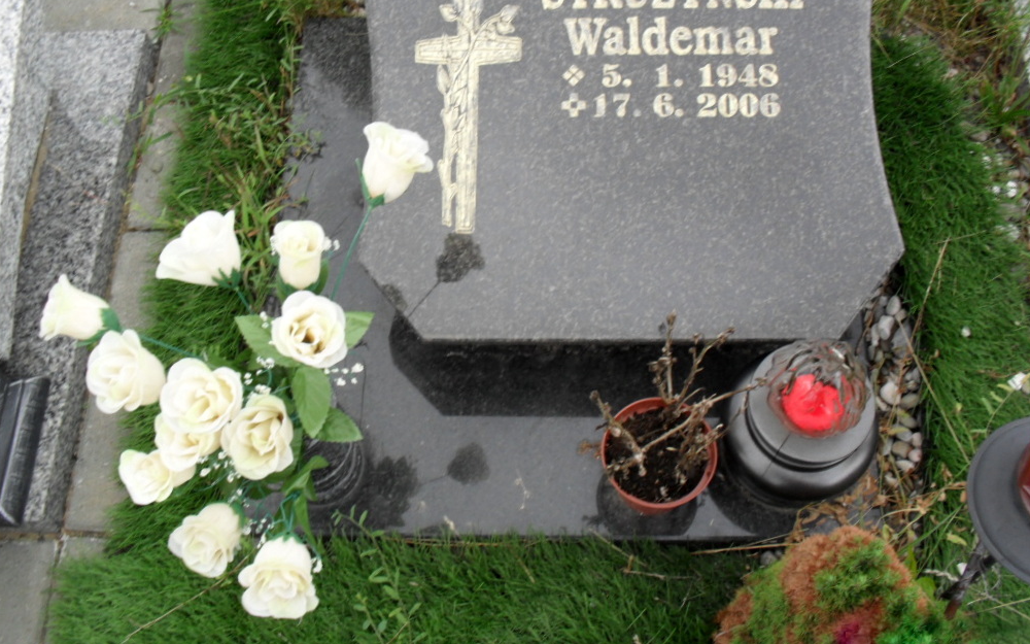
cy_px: 296
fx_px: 1067
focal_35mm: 38
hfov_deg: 51.5
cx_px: 524
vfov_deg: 33.6
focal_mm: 6.3
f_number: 3.2
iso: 100
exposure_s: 1/250
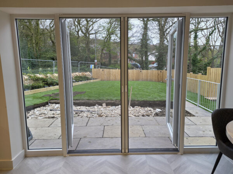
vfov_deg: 58.9
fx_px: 155
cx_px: 116
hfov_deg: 73.9
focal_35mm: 23
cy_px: 87
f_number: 1.7
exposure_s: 1/180
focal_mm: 6.3
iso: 100
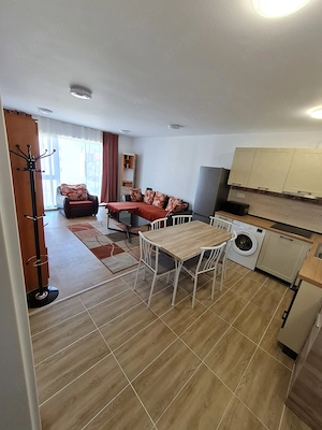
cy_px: 215
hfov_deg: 89.9
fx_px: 161
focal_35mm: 13
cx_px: 161
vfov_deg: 106.2
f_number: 2.2
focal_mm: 1.74
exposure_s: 1/50
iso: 125
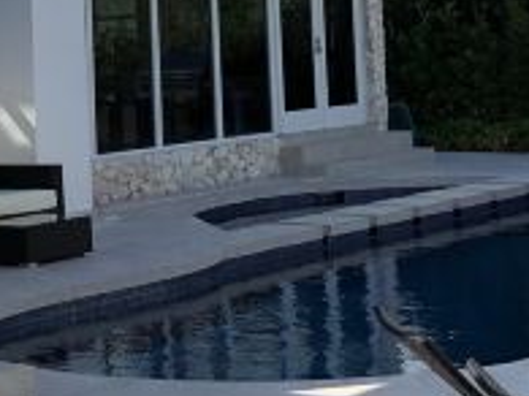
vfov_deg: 12.6
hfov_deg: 17.1
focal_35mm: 115
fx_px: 1756
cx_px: 236
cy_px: -76
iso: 20
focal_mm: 4
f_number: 1.8
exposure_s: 1/1946
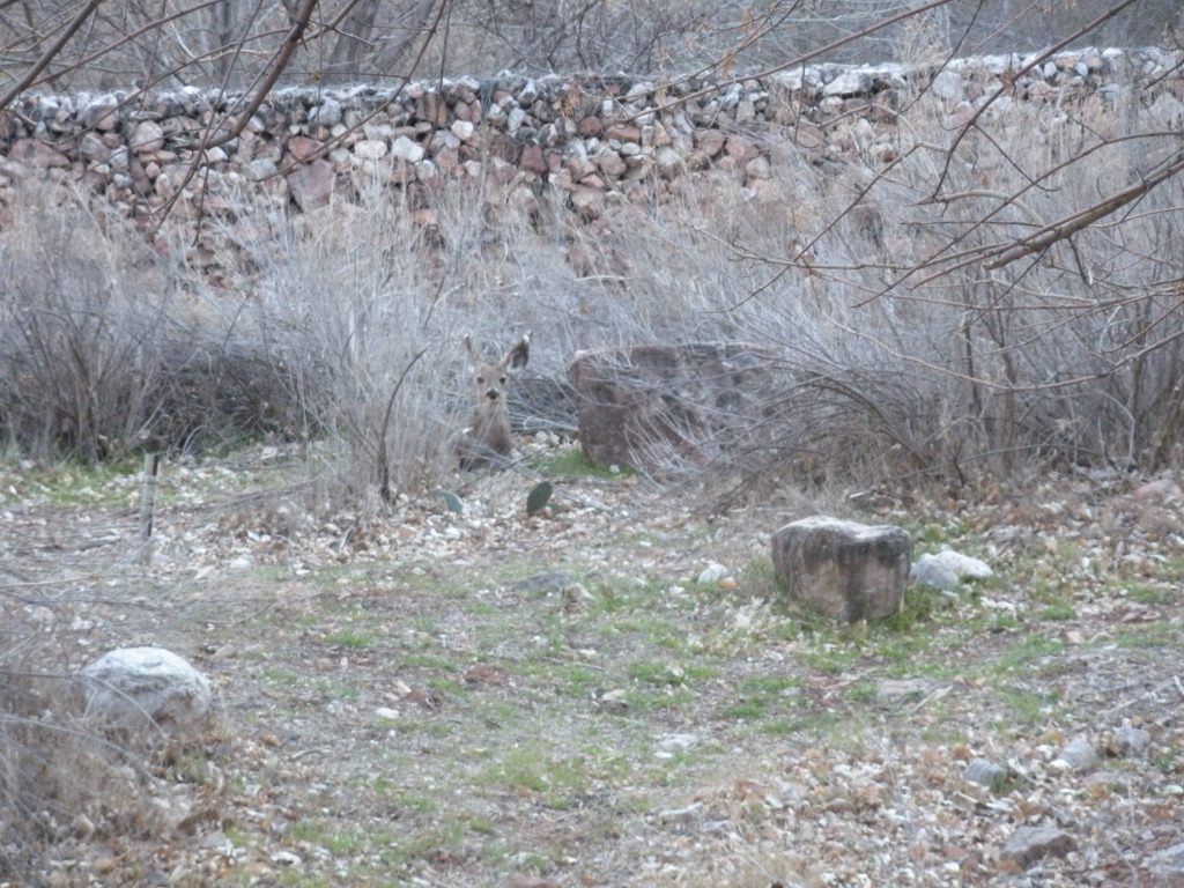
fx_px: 4139
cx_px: 592
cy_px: 444
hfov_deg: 16.3
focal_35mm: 121
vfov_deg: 12.2
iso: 400
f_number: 5.3
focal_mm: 21.2
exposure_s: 1/58.3
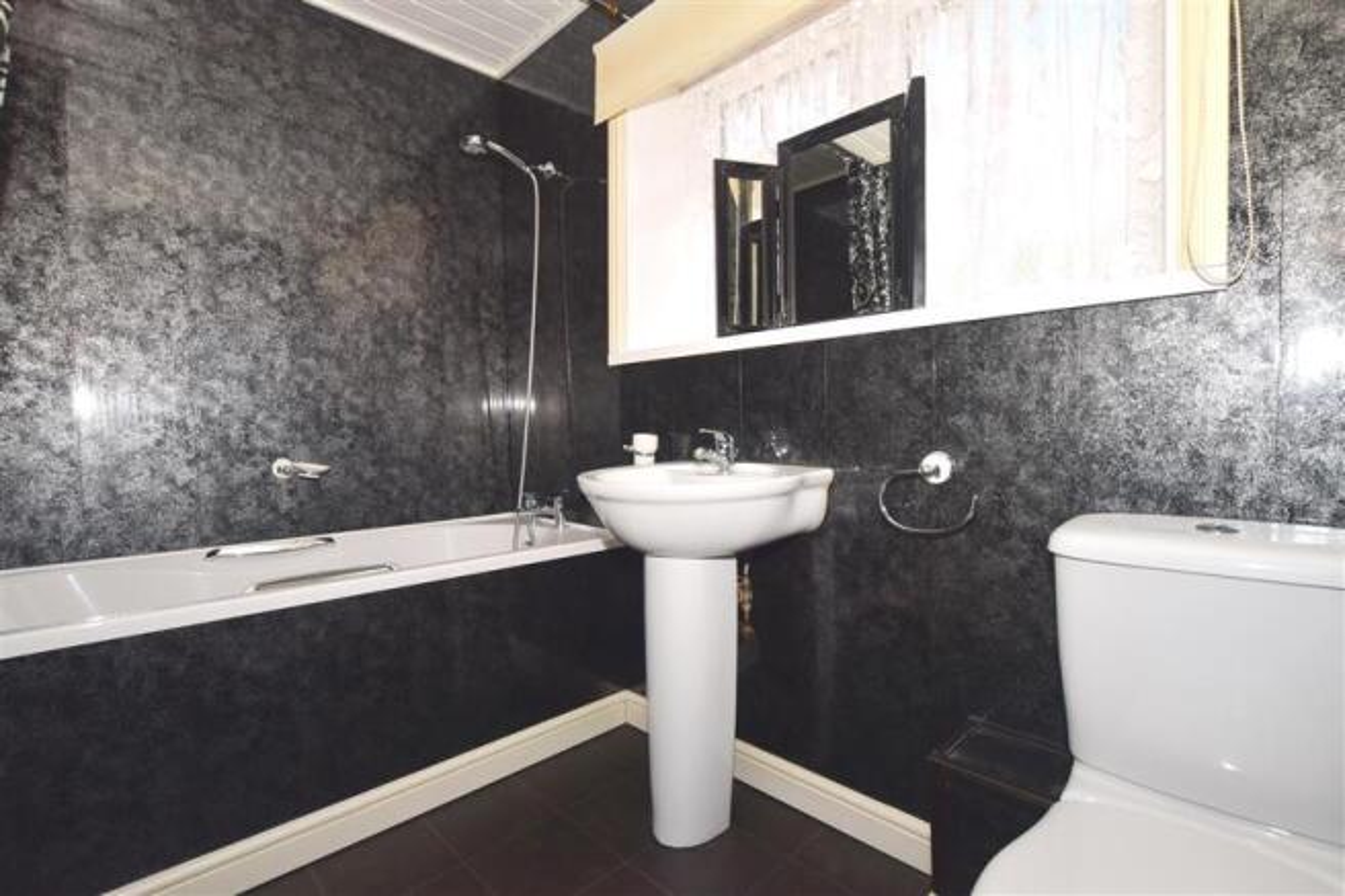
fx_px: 560
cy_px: 448
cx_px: 672
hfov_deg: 100.4
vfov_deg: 77.3
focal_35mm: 15
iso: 400
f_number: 10
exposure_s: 1/200
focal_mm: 10
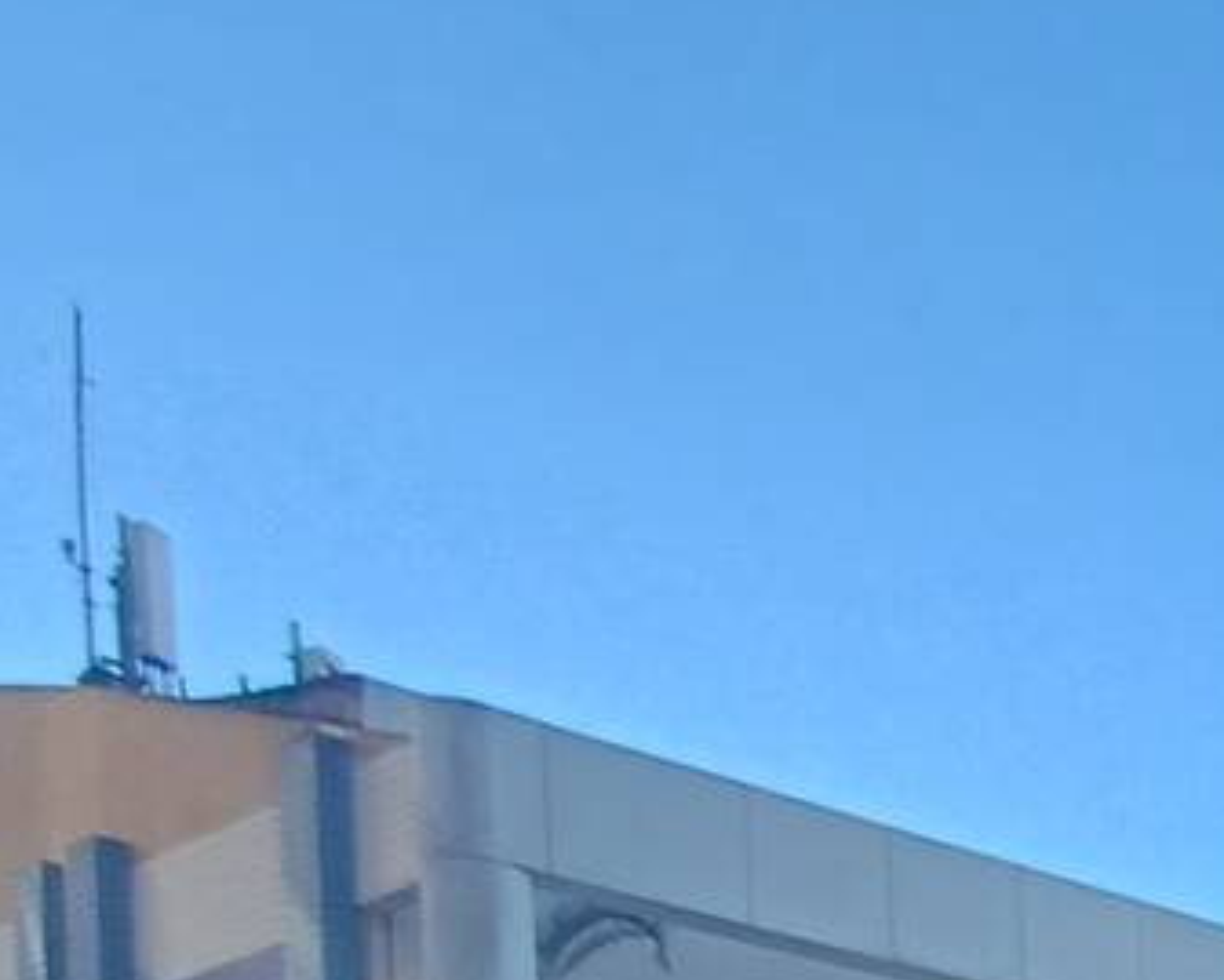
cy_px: 1865
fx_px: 2428
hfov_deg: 18.1
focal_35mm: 67
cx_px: 2495
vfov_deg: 17.5
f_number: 2.2
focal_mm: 1.64
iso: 40
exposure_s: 1/407
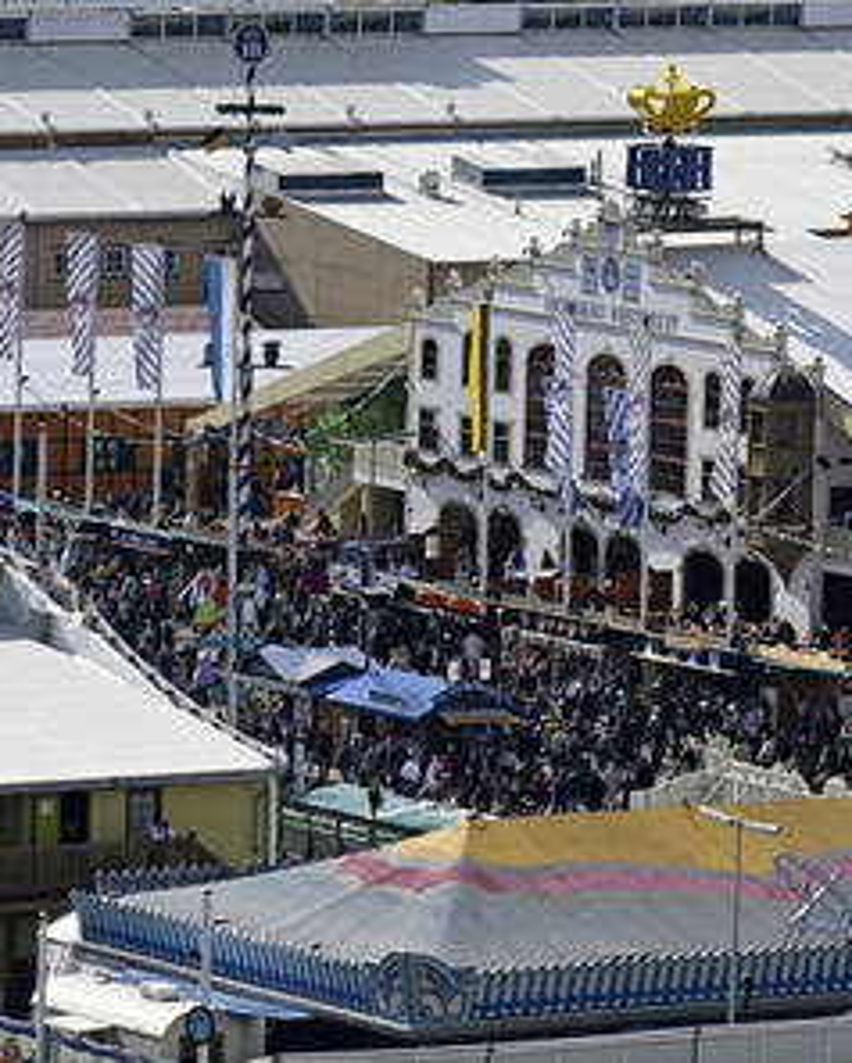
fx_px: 11052
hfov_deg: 4.4
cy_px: 533
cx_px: 748
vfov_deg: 5.5
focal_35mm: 351
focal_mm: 165
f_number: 6.3
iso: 160
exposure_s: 1/1000
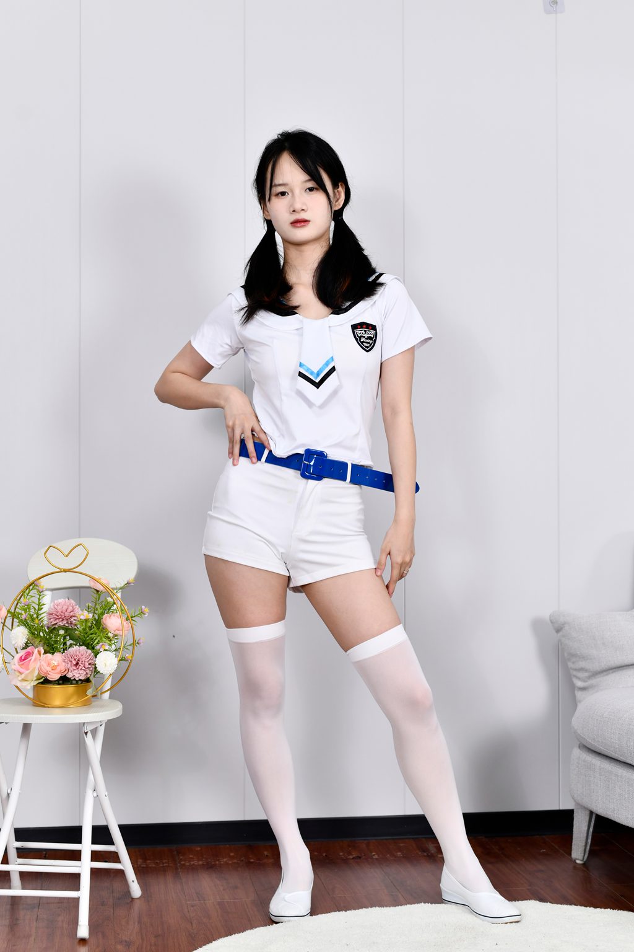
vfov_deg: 39.6
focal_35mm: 50
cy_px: 476
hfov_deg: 27.0
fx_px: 1321
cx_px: 317
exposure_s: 1/100
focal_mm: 50
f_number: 4.5
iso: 500
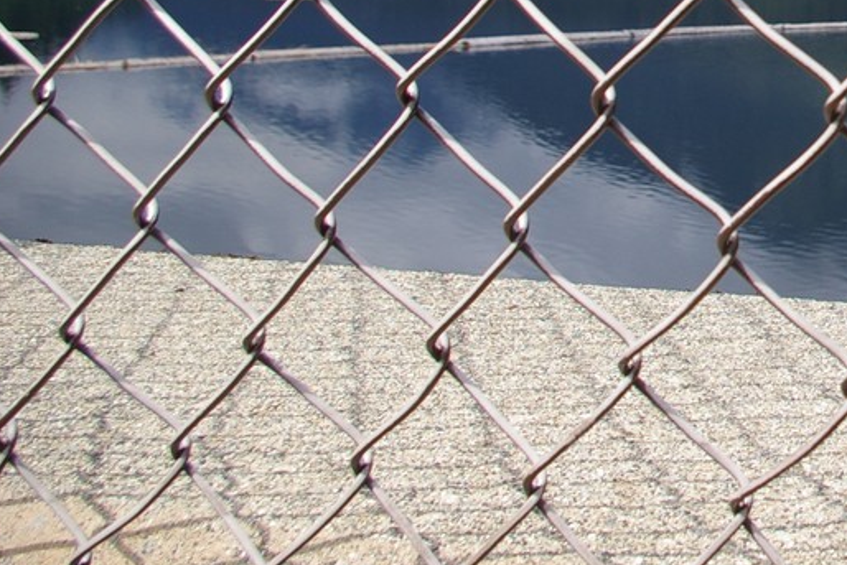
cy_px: -127
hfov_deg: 24.9
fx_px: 1671
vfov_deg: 18.2
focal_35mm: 71
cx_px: 1089
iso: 200
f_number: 8
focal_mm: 18
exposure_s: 1/350
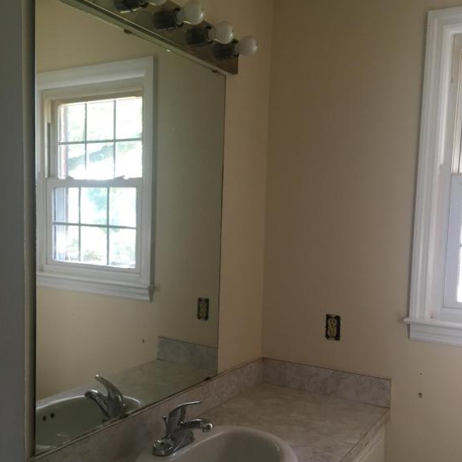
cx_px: 228
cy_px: 264
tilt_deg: -4.2
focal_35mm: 35
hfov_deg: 47.2
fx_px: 528
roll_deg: -1.3
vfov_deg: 47.1
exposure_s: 1/30
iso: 80
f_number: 2.2
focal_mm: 4.15
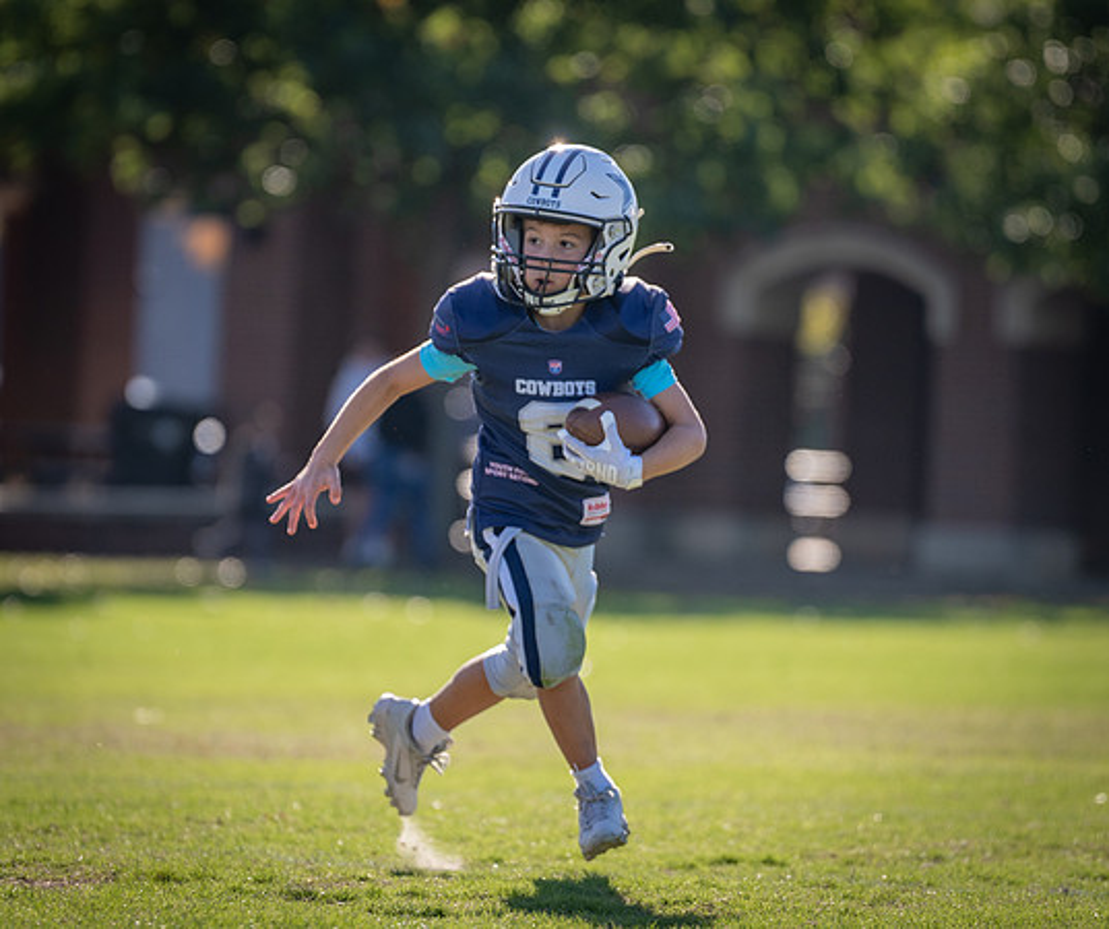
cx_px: 509
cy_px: 471
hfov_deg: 5.1
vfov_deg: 4.3
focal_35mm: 371
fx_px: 12417
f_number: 2.8
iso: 100
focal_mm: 200
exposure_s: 1/1250
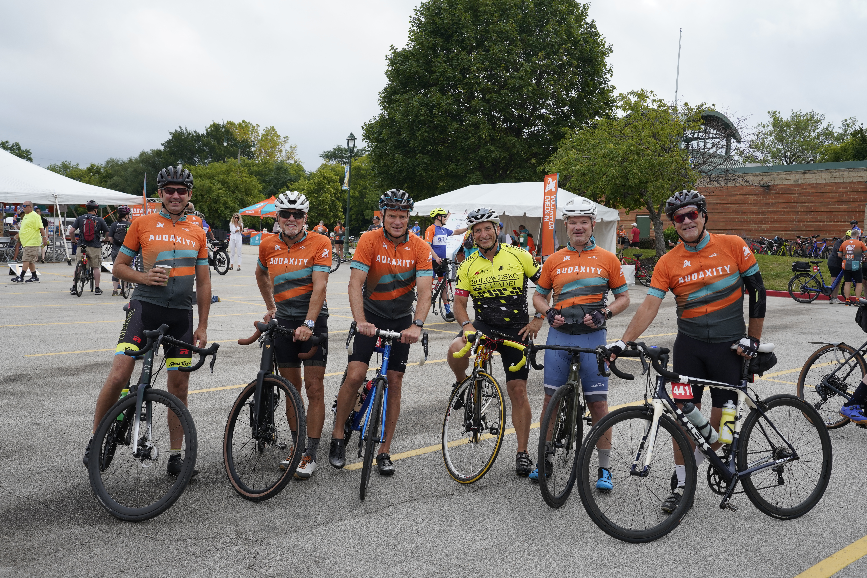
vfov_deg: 36.9
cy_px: 289
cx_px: 434
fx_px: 867
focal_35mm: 36
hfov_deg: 53.1
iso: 250
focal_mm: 36
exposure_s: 1/200
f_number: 8
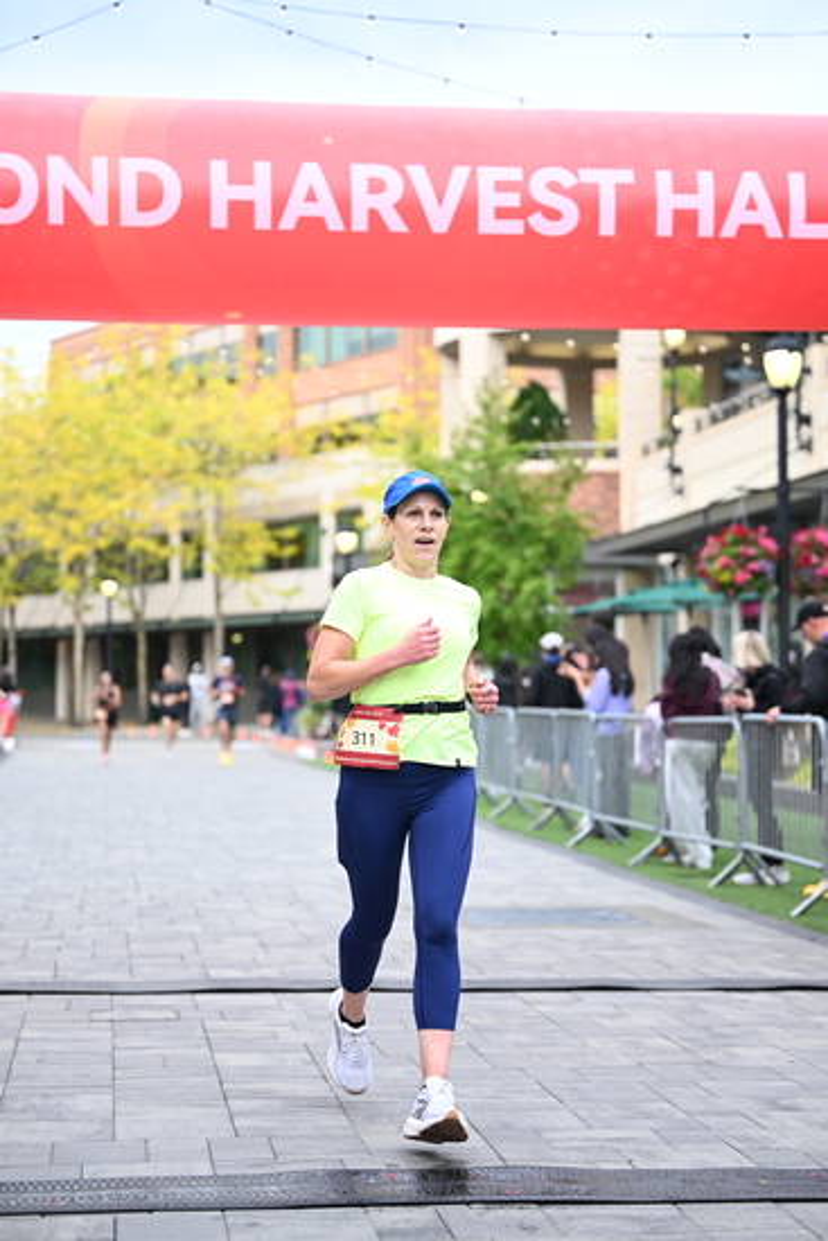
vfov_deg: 28.1
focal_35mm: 72
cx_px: 414
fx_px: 2482
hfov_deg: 18.9
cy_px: 620
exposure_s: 1/1600
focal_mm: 72
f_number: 2.8
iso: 1000
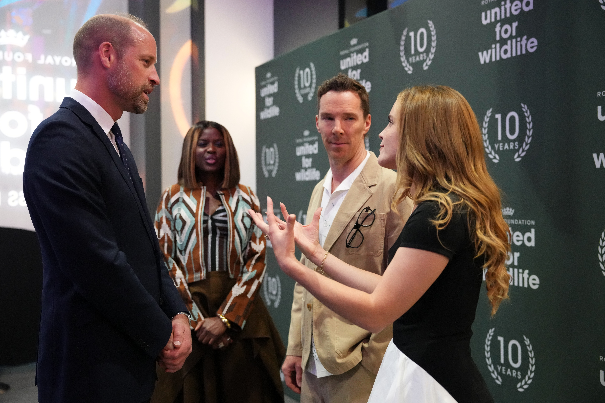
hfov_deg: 49.6
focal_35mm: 39
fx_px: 655
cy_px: 202
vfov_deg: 34.2
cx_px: 302
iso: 8000
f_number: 2.8
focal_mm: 39
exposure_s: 1/320
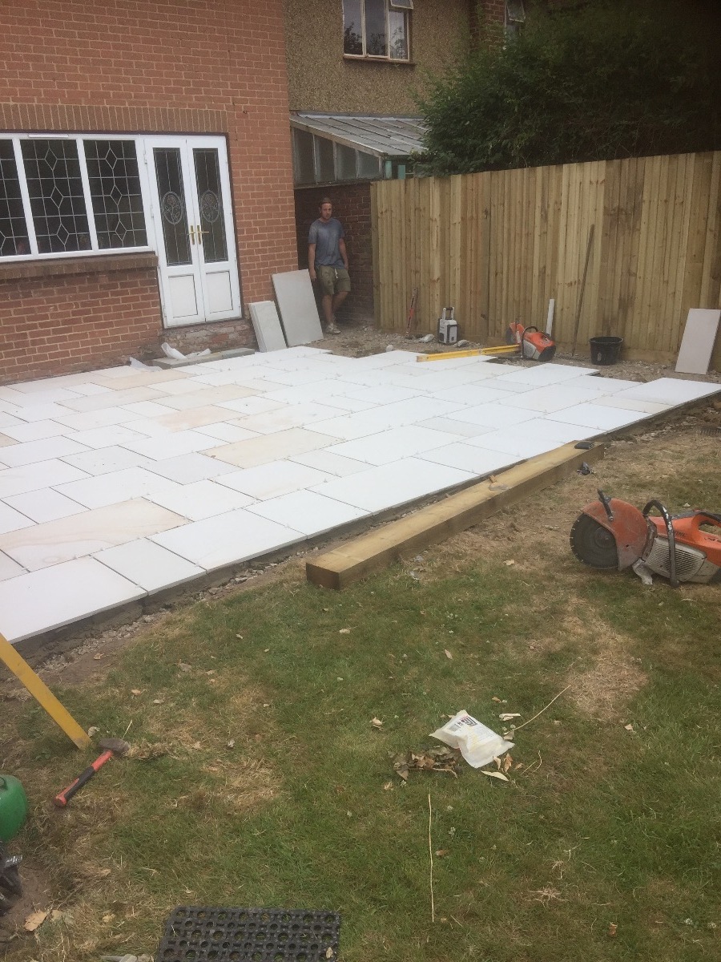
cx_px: 360
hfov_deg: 48.2
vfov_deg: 61.7
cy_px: 481
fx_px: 805
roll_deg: +3.3
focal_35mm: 29
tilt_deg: -19.6
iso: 32
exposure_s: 1/1099
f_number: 2.2
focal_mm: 4.15
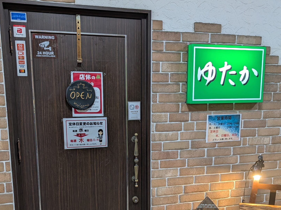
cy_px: 148
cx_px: 140
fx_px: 308
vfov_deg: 37.1
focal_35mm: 38
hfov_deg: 49.0
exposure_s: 1/100
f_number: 1.68
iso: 214
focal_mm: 6.9
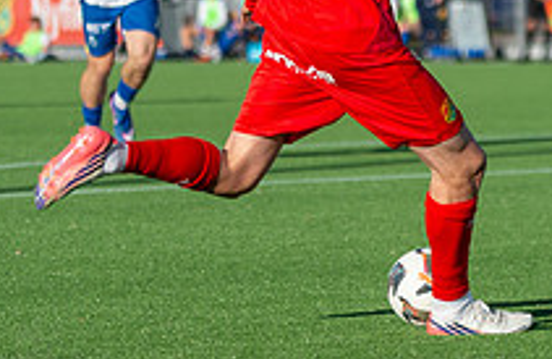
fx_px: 5947
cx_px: 398
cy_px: 75
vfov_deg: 3.5
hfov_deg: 5.3
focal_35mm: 391
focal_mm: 112
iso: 100
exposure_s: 1/1600
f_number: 3.2
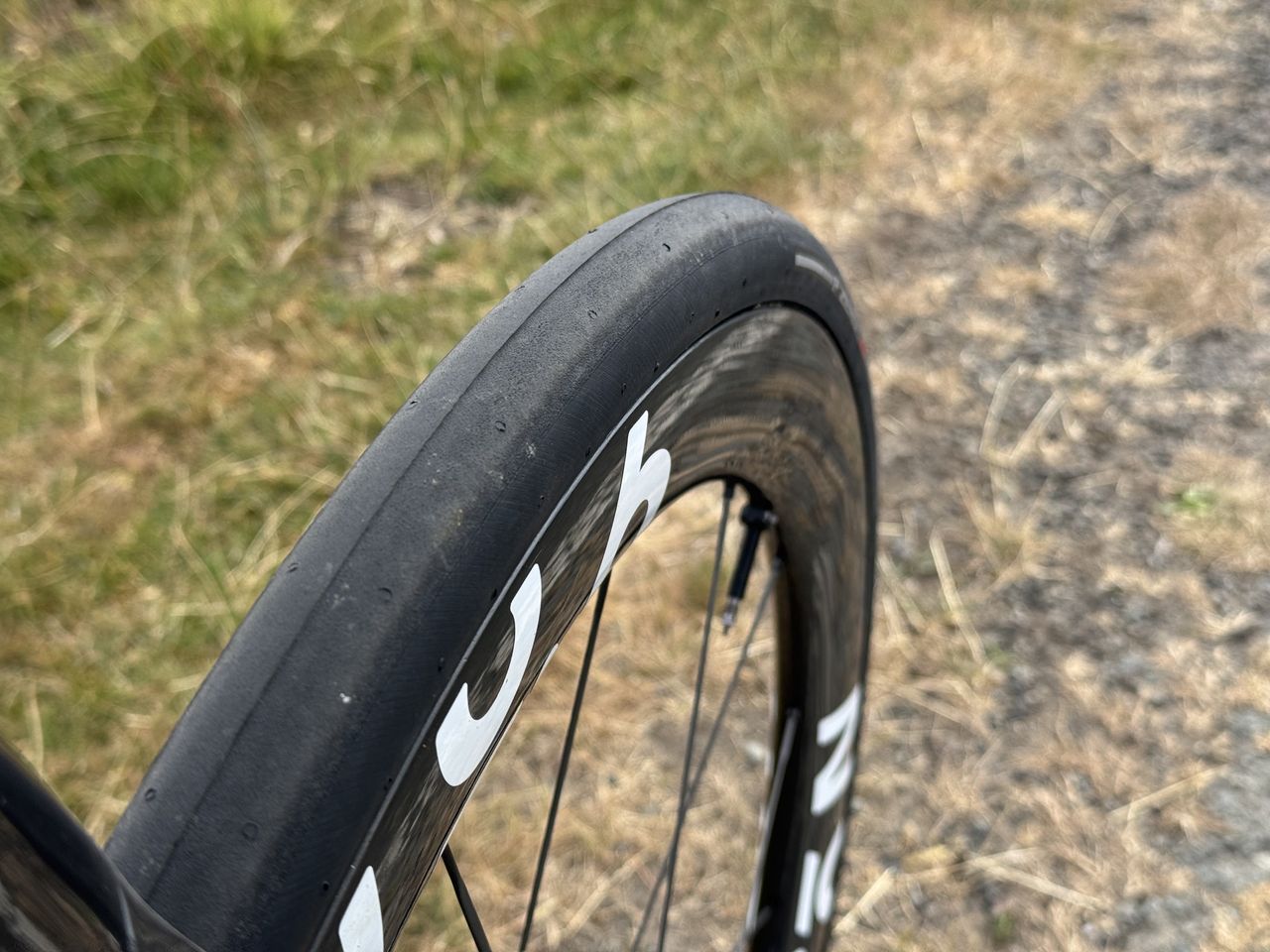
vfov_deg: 30.3
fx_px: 1761
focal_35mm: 48
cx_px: 635
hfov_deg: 39.7
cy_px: 476
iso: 64
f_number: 1.78
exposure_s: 1/1560
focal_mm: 6.76
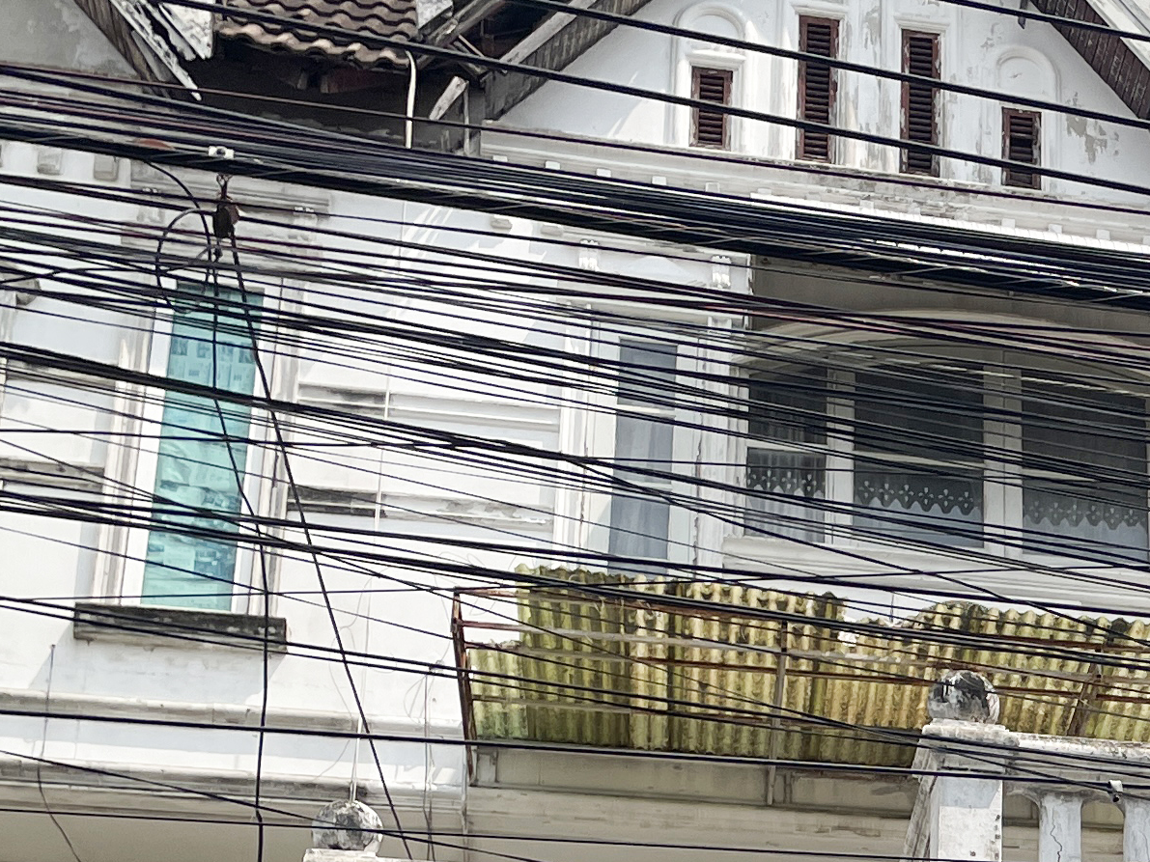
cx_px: 1494
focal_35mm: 88
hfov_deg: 20.4
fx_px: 2923
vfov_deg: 16.0
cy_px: 1081
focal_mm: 4.2
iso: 32
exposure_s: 1/5291
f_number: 1.6
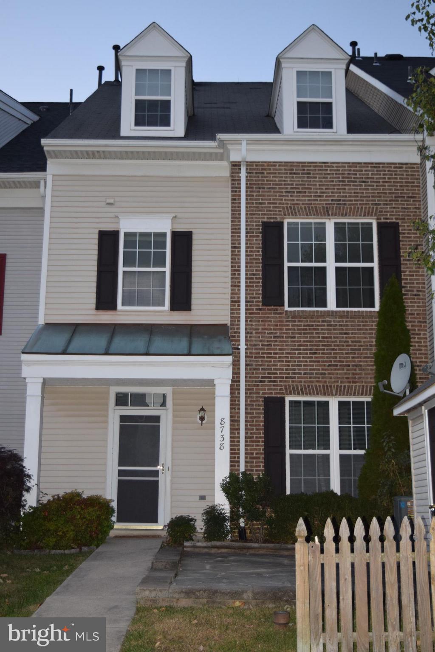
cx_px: 218
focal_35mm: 48
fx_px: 870
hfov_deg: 28.1
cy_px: 326
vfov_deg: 41.1
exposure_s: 1/60
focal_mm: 32
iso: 800
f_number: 4.5
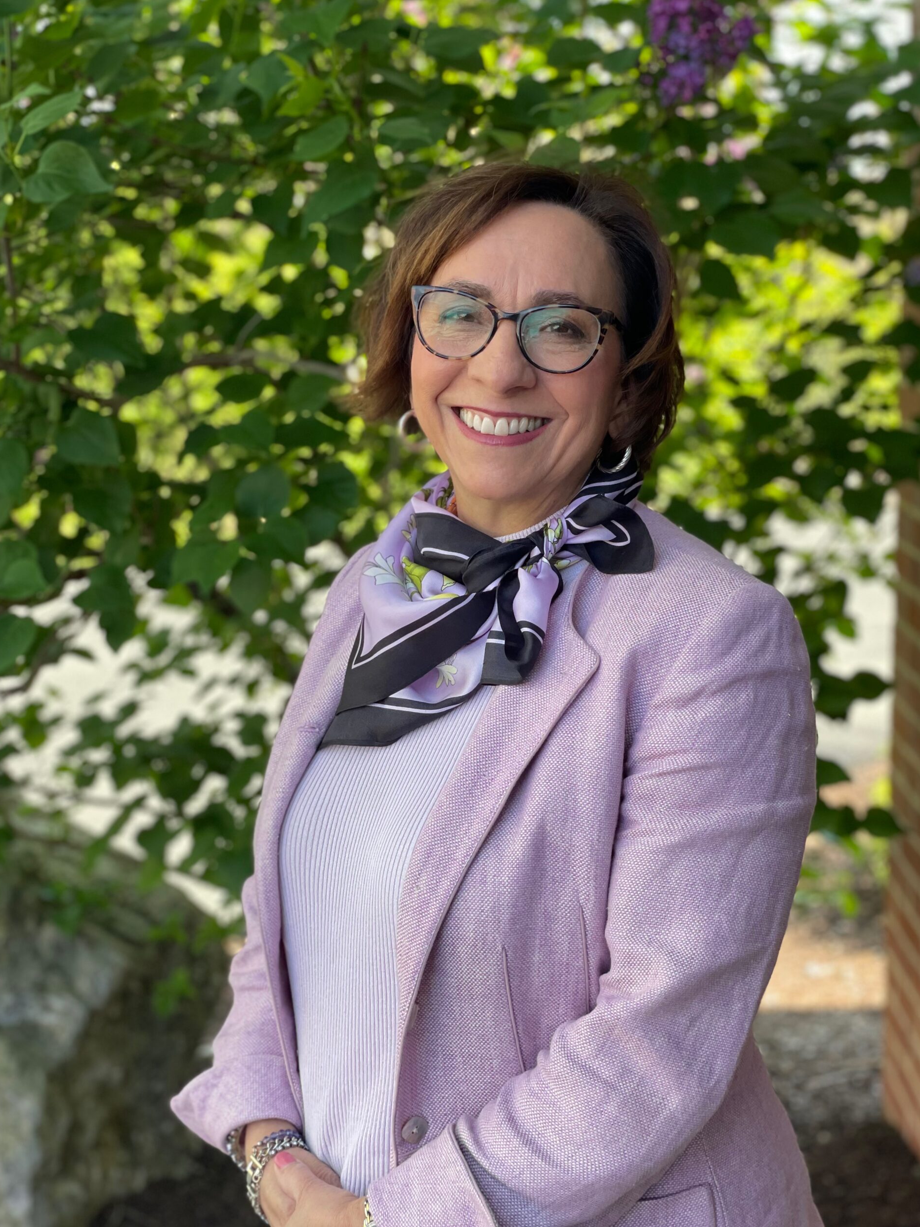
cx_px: 463
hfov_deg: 27.5
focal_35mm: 53
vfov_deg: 36.2
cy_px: 610
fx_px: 1878
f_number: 2
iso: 50
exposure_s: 1/122
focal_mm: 6
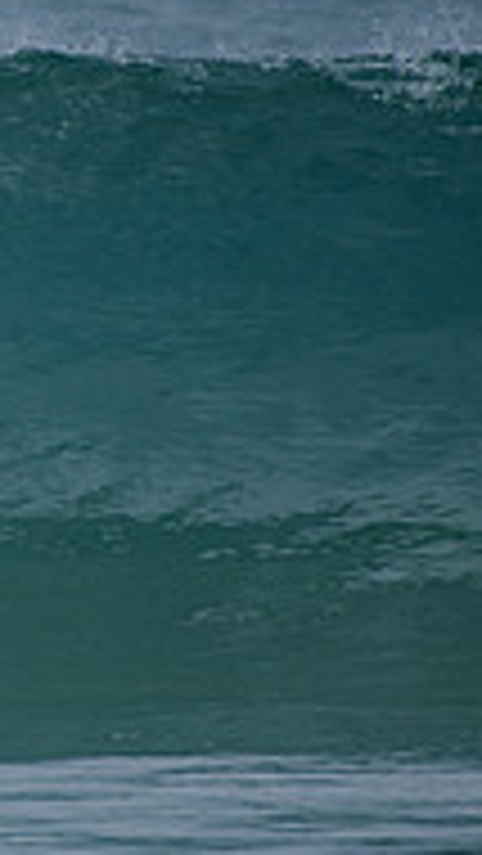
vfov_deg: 1.4
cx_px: -685
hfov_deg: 0.8
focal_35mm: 1600
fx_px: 36322
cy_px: 412
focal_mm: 500
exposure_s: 1/2000
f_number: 5.6
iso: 250
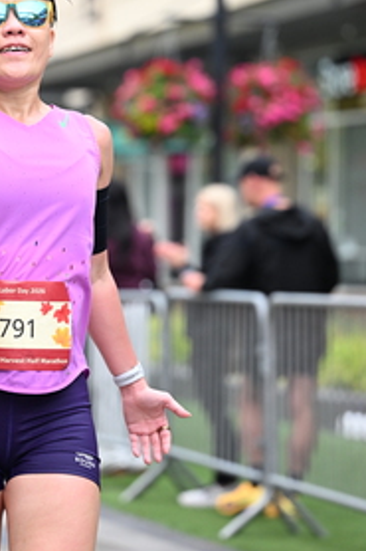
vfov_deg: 10.3
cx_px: 112
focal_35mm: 200
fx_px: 3054
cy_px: 139
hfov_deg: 6.9
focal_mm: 101
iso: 1000
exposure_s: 1/2000
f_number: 2.8
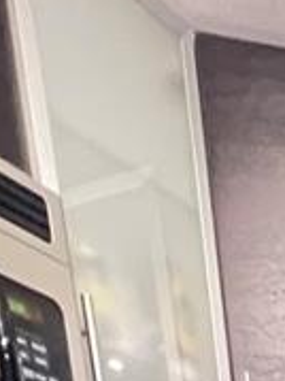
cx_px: 527
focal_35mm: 87
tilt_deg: -16.5
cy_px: 1056
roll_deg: +2.9
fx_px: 956
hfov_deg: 14.7
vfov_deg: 12.6
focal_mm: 1.57
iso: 1000
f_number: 1.8
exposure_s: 1/30
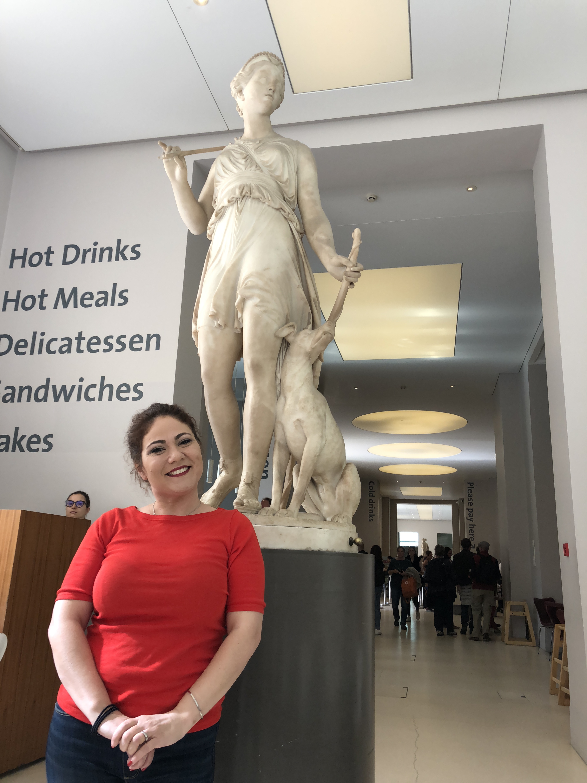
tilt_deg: +15.6
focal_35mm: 28
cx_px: 294
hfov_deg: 49.7
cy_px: 392
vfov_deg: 63.4
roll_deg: -1.7
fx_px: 633
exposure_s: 1/100
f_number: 1.8
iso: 50
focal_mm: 4
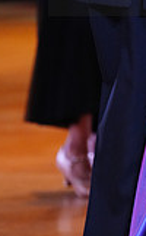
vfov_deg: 3.9
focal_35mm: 541
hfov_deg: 2.4
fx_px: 3460
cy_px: -32
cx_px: 250
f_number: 2.8
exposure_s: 1/500
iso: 5000
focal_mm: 147
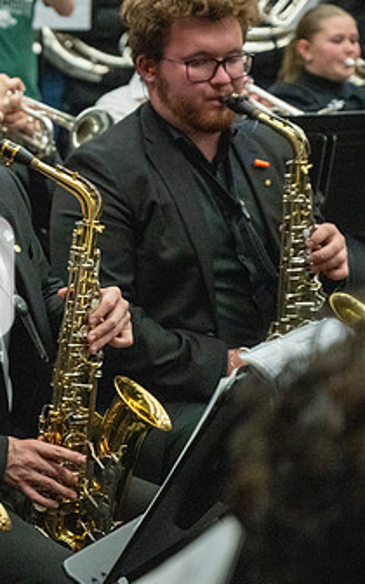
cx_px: -116
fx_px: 1767
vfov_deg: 18.8
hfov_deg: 11.5
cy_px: 295
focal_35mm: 111
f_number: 4
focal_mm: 63
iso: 10000
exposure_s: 1/500
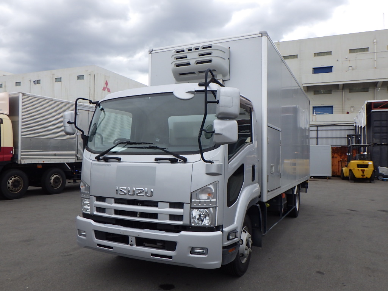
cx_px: 194
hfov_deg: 63.4
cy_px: 146
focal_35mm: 28
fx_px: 314
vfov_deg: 49.7
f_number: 4.2
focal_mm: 5
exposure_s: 1/500
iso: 125
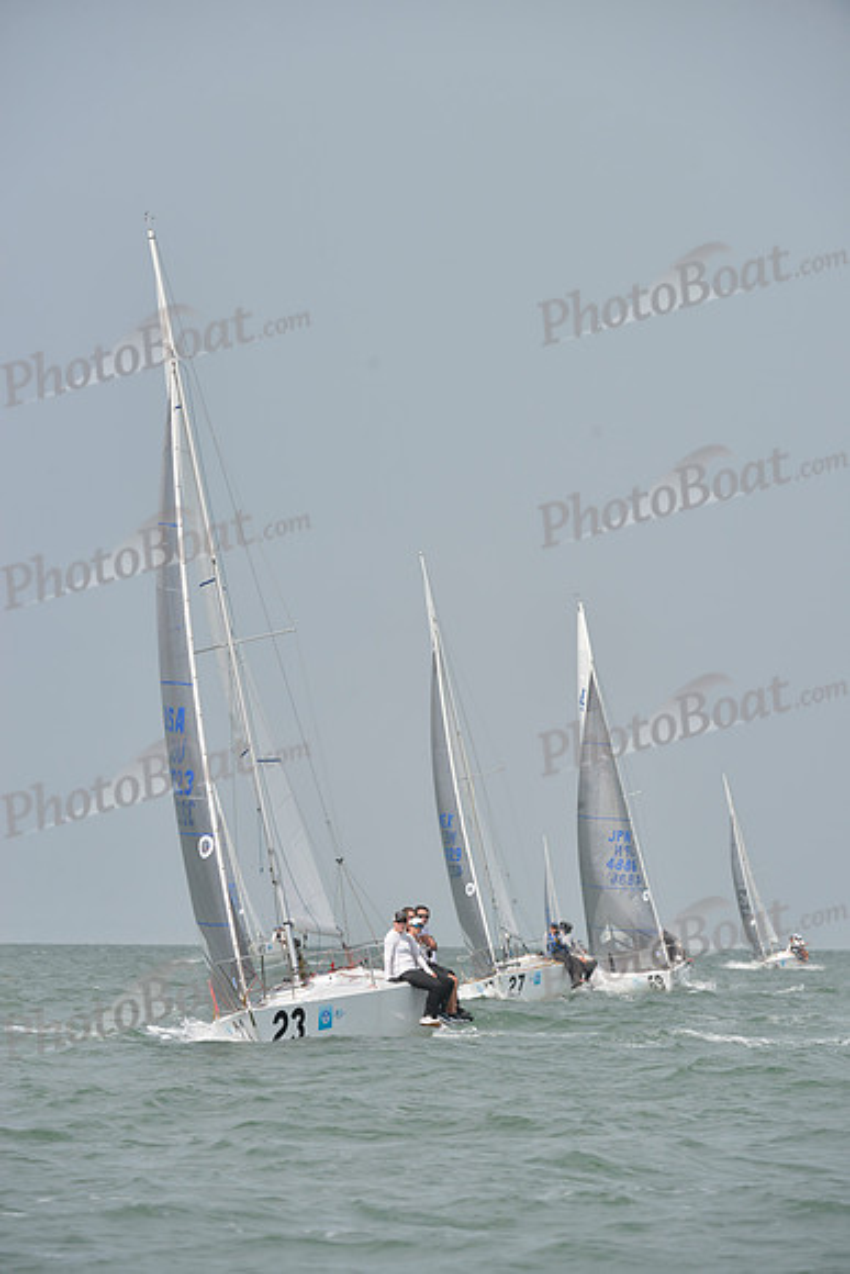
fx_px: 8494
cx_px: 425
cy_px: 637
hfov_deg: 5.7
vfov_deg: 8.6
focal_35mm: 240
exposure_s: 1/1250
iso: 400
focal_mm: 240
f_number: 9
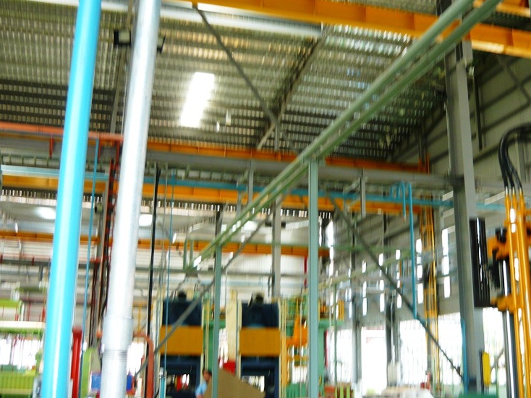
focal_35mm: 44
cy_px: 137
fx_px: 675
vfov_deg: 32.6
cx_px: 316
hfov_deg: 42.8
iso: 100
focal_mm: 5.5
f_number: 2.8
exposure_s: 1/30
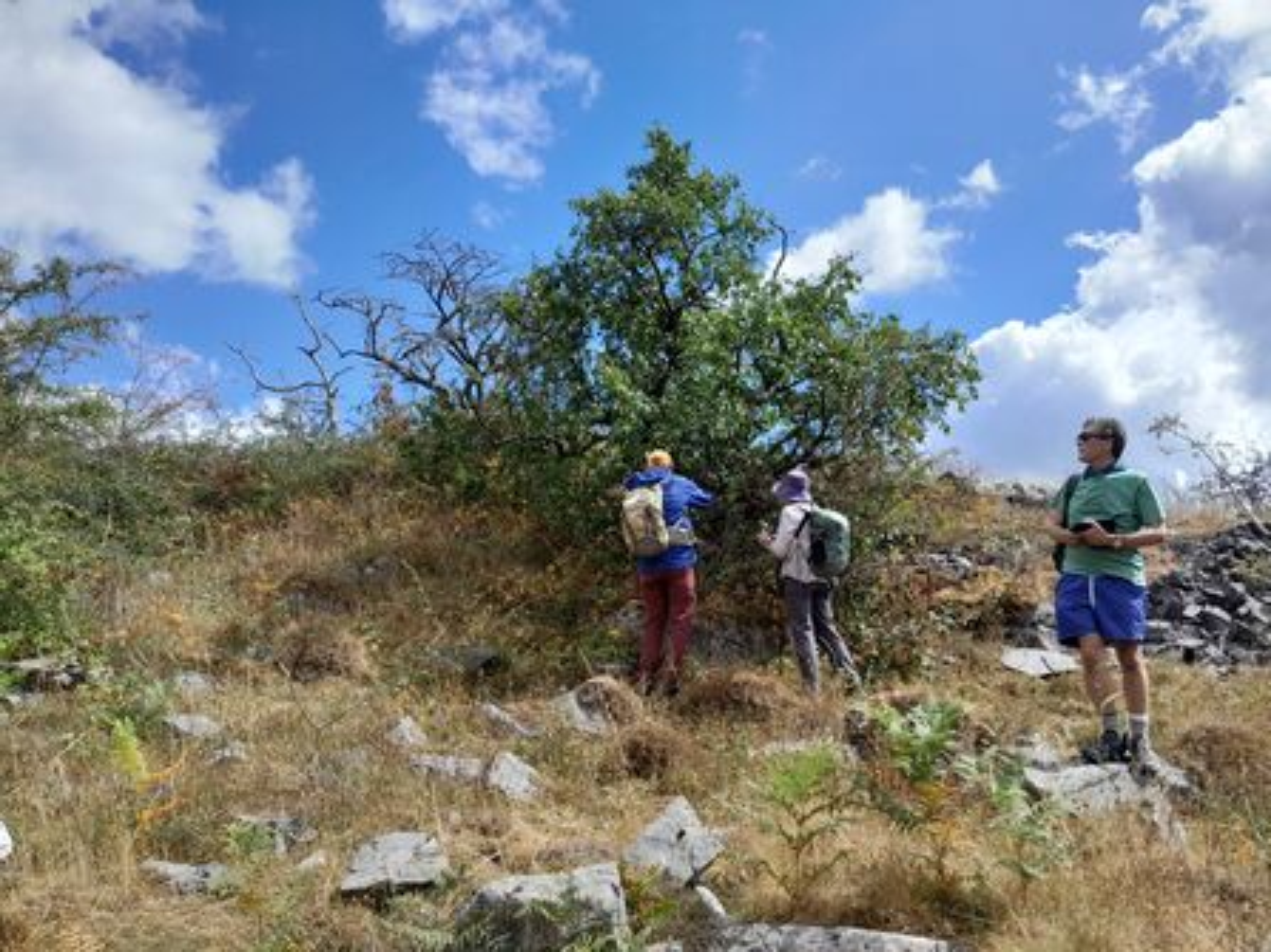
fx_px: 954
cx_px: 636
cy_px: 476
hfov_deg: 67.3
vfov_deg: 53.0
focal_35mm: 26
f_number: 1.8
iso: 40
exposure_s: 1/383
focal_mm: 3.98
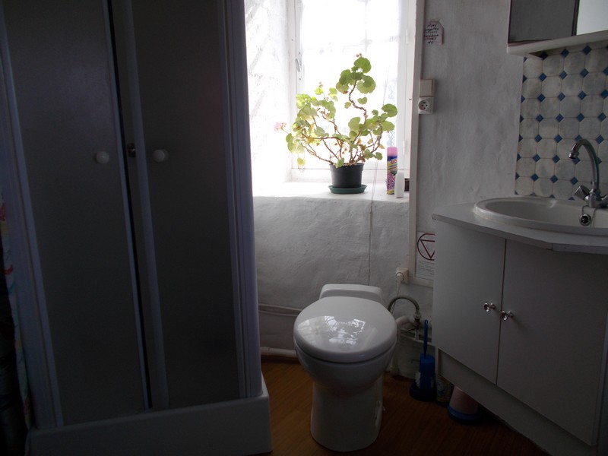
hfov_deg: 67.3
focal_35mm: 26
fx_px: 457
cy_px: 228
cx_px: 304
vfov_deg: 53.1
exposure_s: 1/100
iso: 80
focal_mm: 4.6
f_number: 3.2
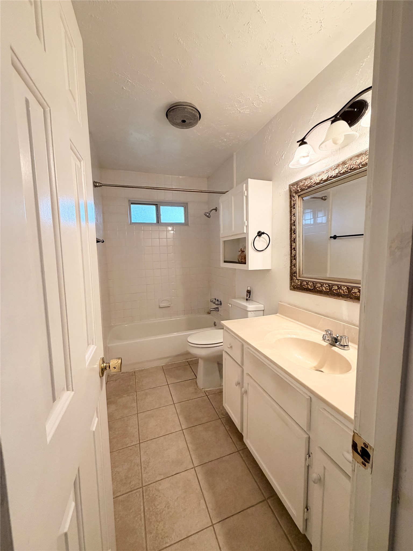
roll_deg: +1.1
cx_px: 206
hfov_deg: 85.7
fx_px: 223
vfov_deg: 102.1
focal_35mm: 14
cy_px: 276
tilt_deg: -6.6
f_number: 2.2
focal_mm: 2.22
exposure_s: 1/120
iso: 320
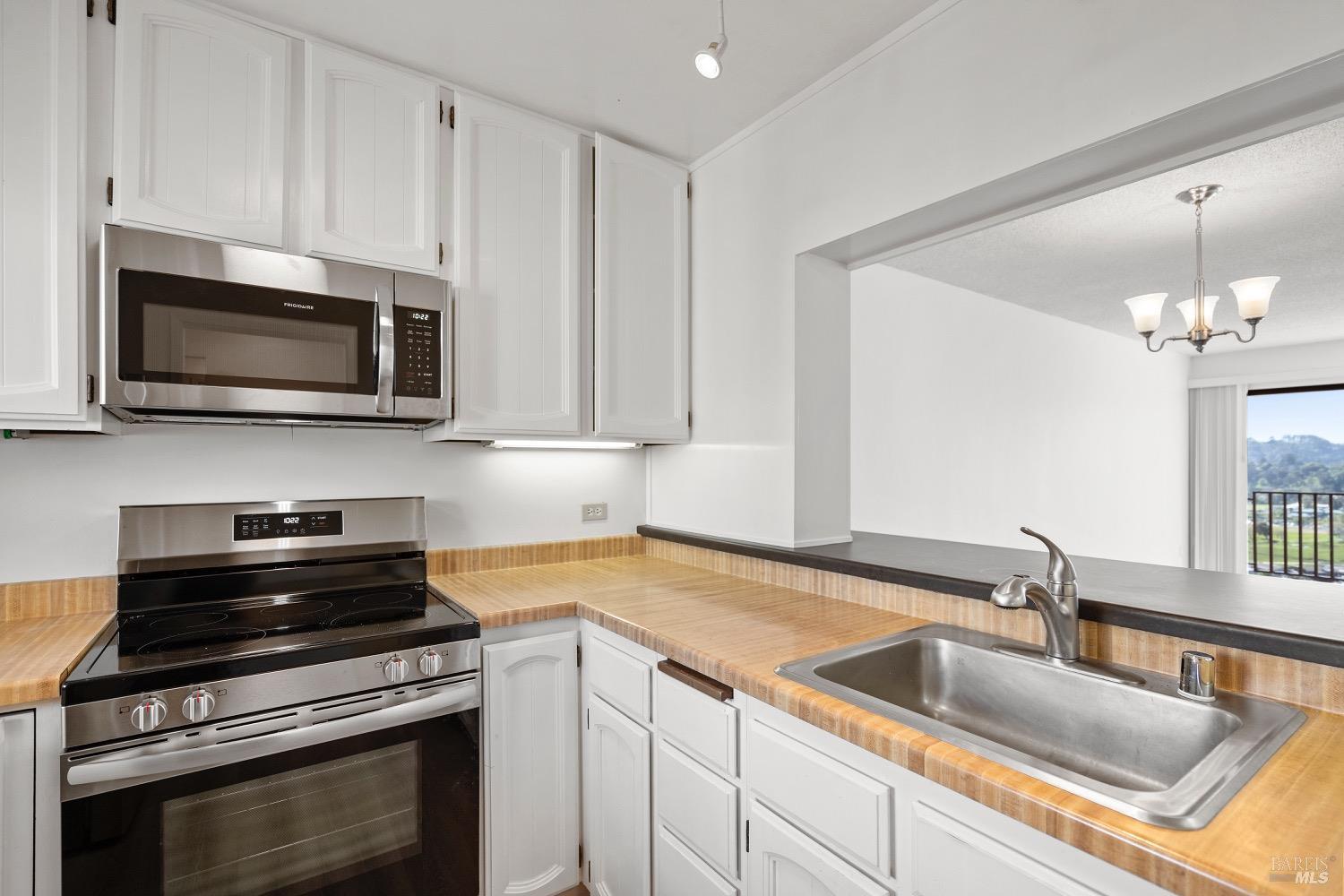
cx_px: 672
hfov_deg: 96.7
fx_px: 597
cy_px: 448
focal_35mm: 16
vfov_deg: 73.7
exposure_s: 1/40
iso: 500
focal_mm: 16
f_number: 4
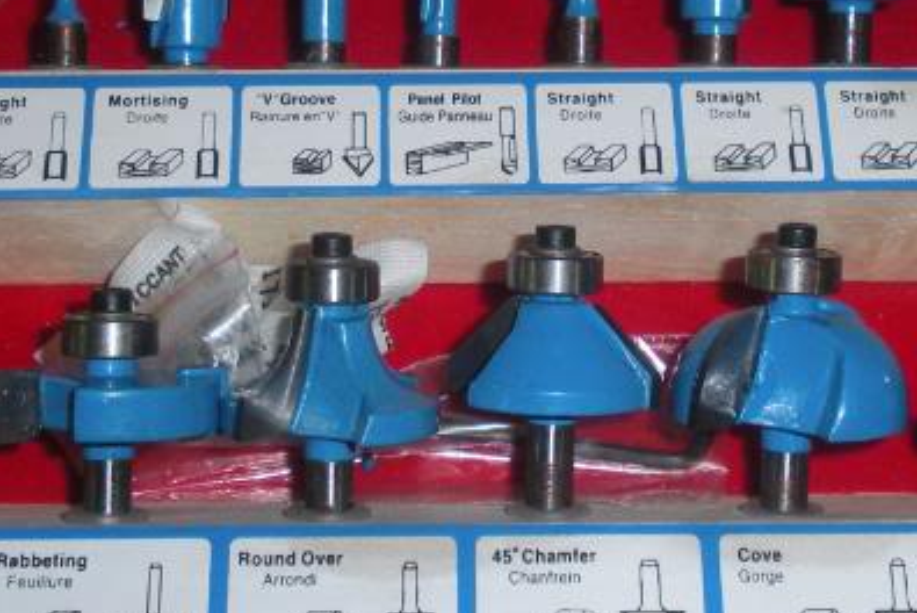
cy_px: 72
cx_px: 511
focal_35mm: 97
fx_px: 2473
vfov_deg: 14.0
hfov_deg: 21.0
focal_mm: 6.3
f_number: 3.5
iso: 64
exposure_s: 1/60
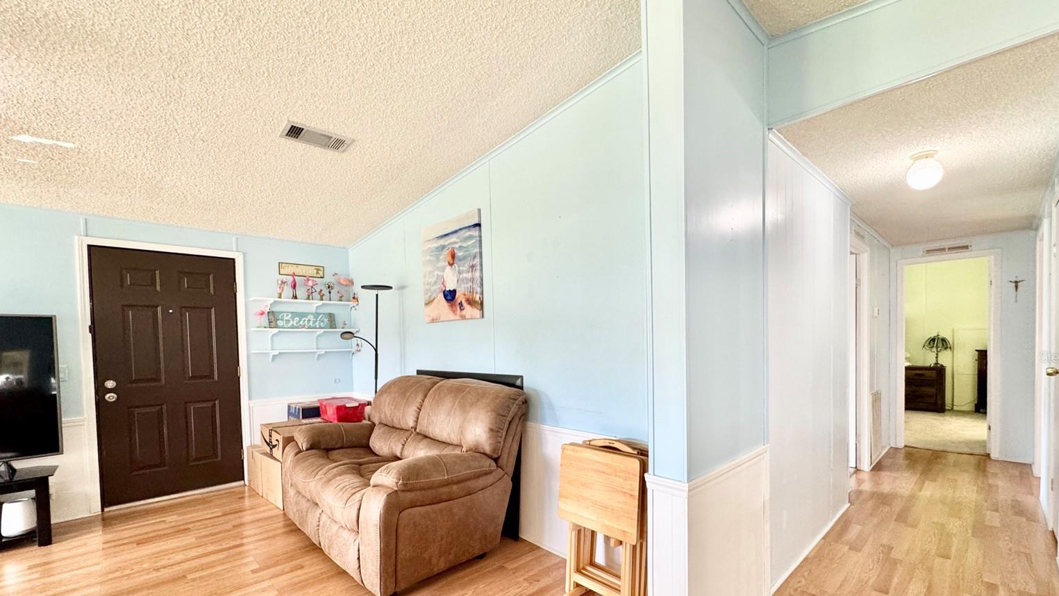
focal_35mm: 16
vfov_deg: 66.5
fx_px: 449
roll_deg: +1.6
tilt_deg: -3.3
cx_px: 550
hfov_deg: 99.3
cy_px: 356
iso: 250
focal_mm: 2.22
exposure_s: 1/120
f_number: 2.2
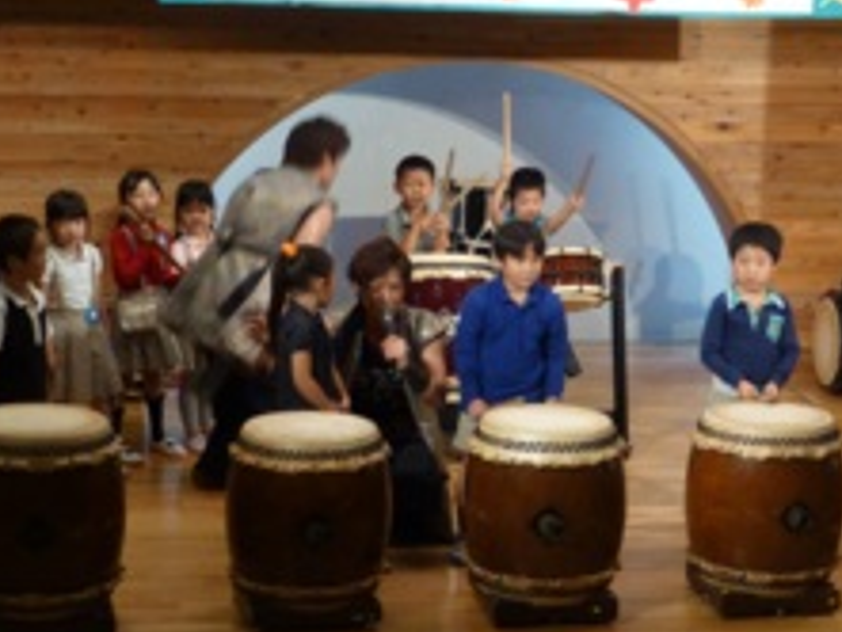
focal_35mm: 98
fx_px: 2385
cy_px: 244
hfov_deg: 20.0
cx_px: 499
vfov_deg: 15.1
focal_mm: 11
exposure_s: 1/25
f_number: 4.8
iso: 400
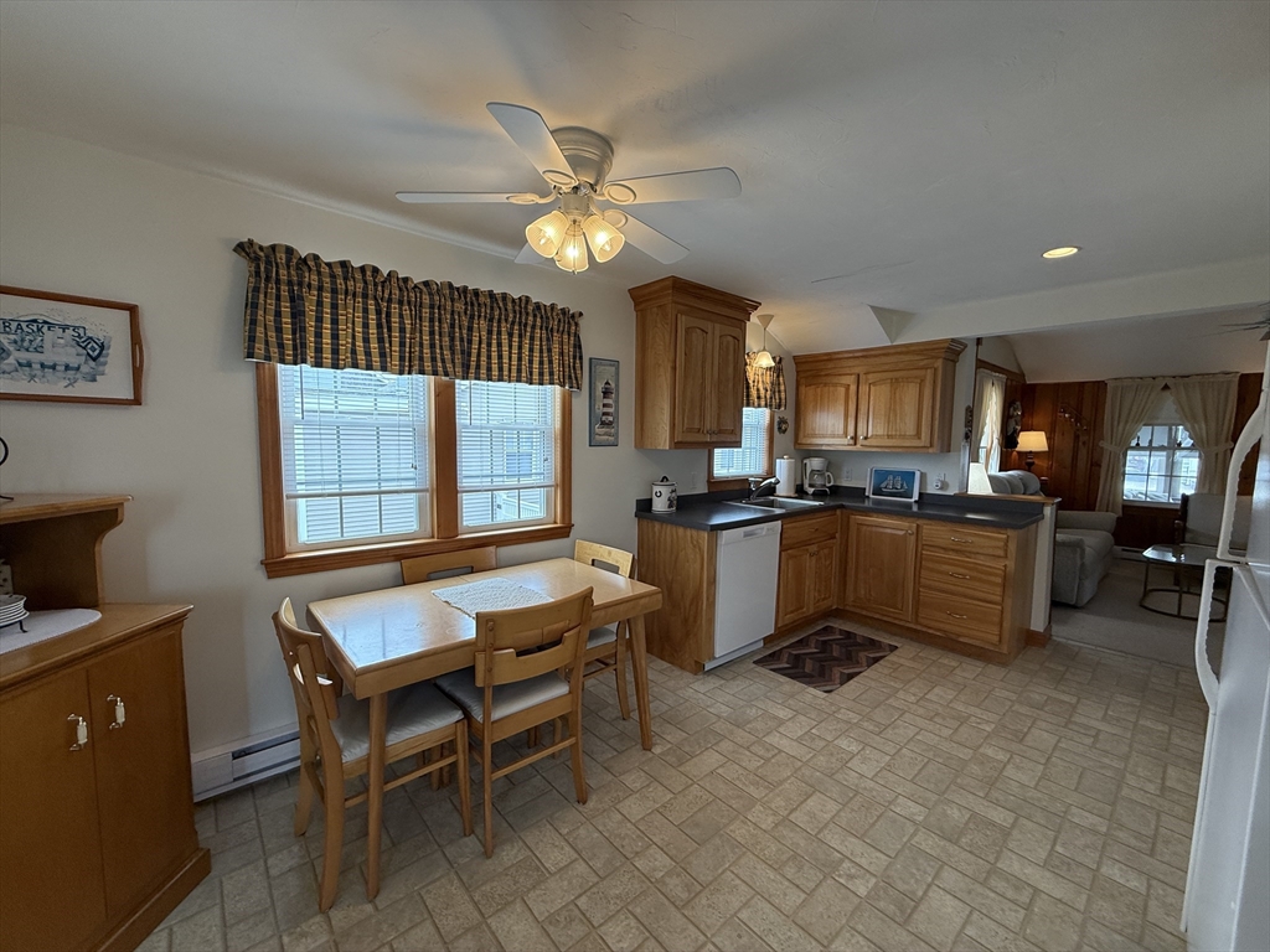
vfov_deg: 85.7
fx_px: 514
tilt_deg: -4.0
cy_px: 476
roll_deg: -0.8
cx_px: 635
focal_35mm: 14
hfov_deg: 102.1
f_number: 2.2
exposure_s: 1/120
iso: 80
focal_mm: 2.22
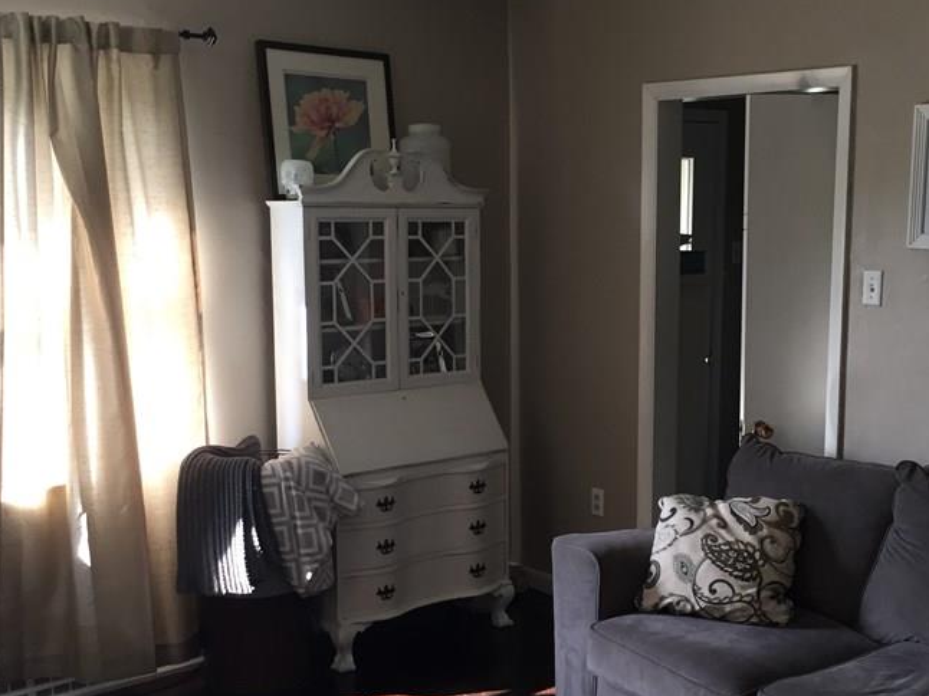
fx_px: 1234
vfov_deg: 31.4
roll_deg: +0.1
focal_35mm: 46
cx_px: 546
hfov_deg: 41.1
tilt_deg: -10.1
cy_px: 424
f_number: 2.2
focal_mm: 4.15
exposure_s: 1/30
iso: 32
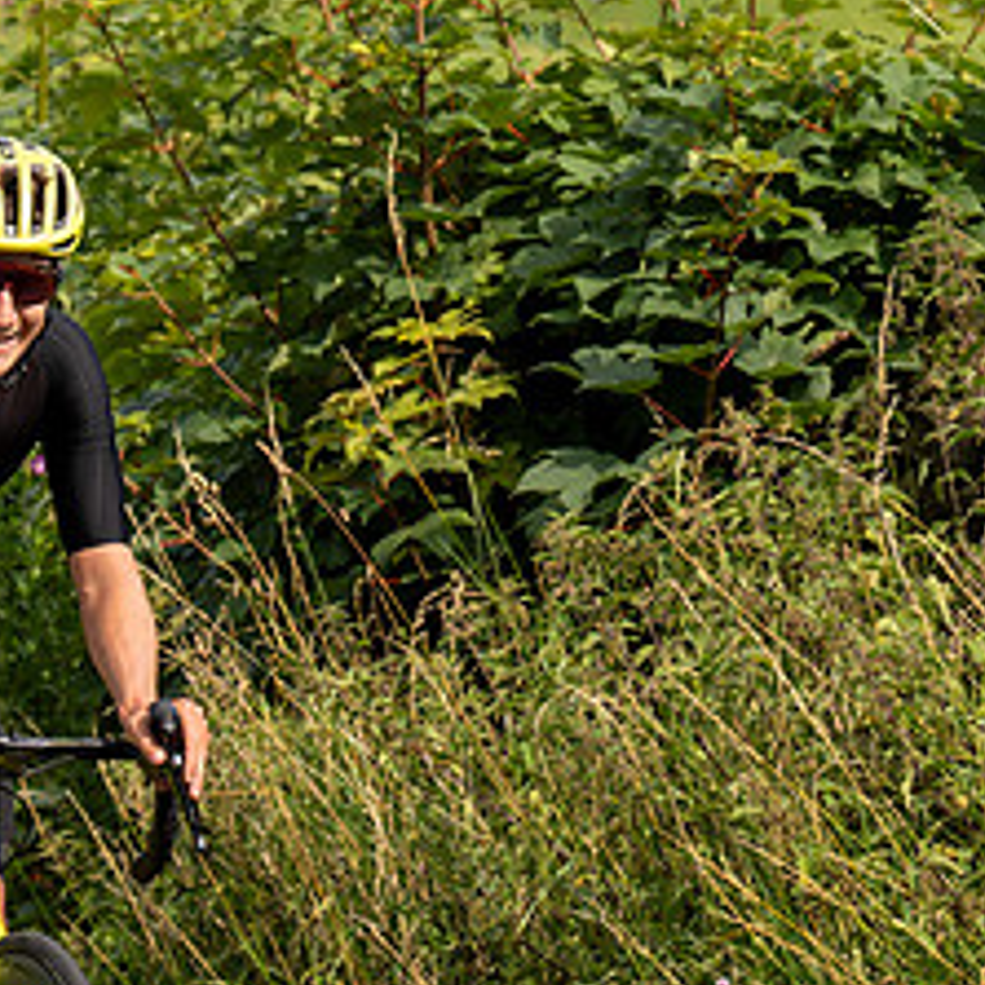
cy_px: 200
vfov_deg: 5.5
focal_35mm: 321
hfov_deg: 5.5
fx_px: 10334
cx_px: 231
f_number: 4
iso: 100
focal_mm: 102
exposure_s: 1/1000
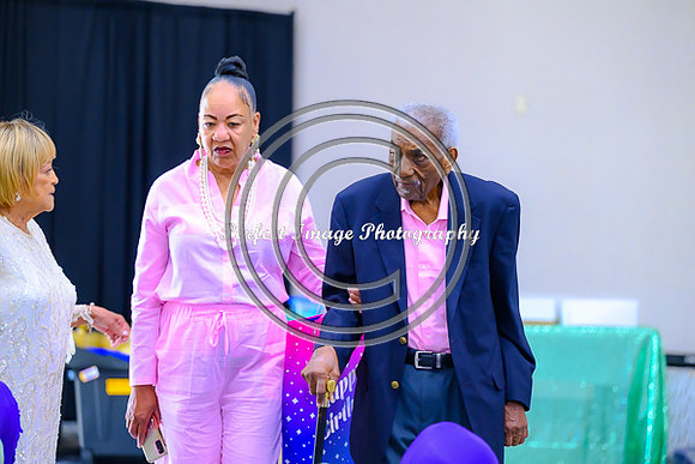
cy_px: 232
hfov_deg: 17.8
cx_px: 348
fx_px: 2221
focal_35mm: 115
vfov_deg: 11.9
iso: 2800
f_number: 2.8
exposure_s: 1/125
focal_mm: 115
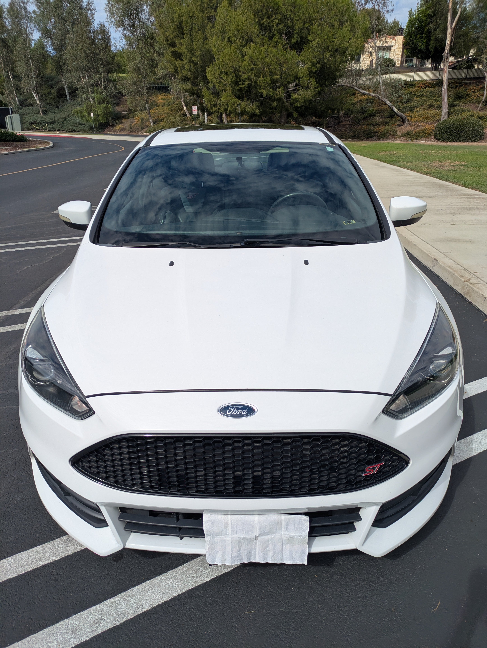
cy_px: 324
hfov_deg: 54.9
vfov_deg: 69.4
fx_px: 469
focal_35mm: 25
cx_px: 244
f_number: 1.89
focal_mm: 5.43
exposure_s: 1/4184
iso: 81
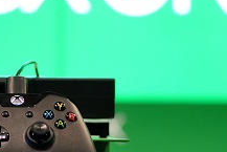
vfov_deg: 7.0
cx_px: 32
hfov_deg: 10.5
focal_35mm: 195
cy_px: 136
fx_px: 1233
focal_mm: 45
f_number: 3.2
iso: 500
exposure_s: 1/40
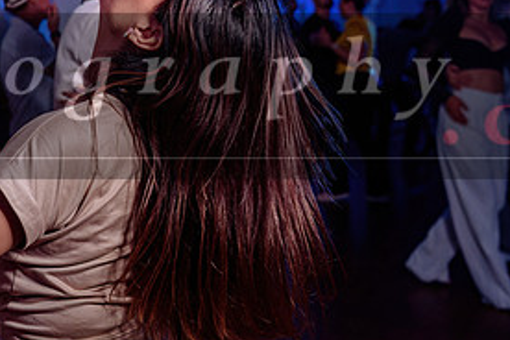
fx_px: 921
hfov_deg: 29.9
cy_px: 61
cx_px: 72
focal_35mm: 65
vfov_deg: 20.6
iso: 800
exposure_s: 1/80
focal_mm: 29
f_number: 3.2
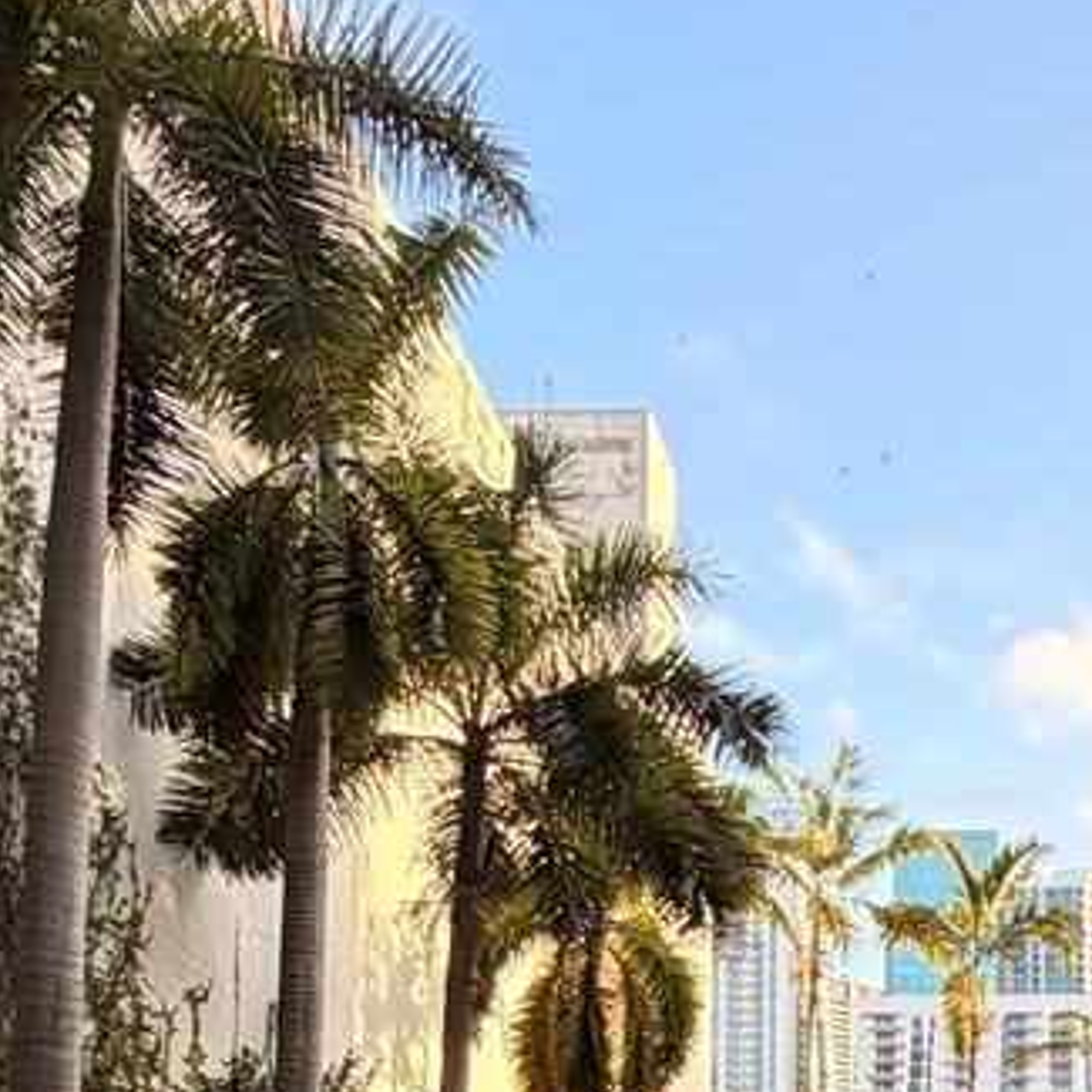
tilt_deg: +4.1
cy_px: 1327
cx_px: 1122
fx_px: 2177
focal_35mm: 61
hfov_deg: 26.5
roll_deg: +1.1
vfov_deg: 25.2
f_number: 2.2
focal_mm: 2.22
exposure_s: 1/134
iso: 50
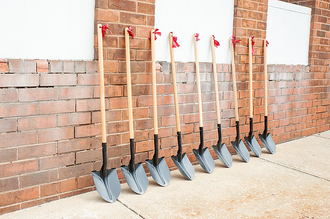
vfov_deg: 32.4
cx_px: 136
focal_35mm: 41
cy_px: 90
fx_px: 377
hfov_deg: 47.0
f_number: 11
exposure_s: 1/200
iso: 400
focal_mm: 35
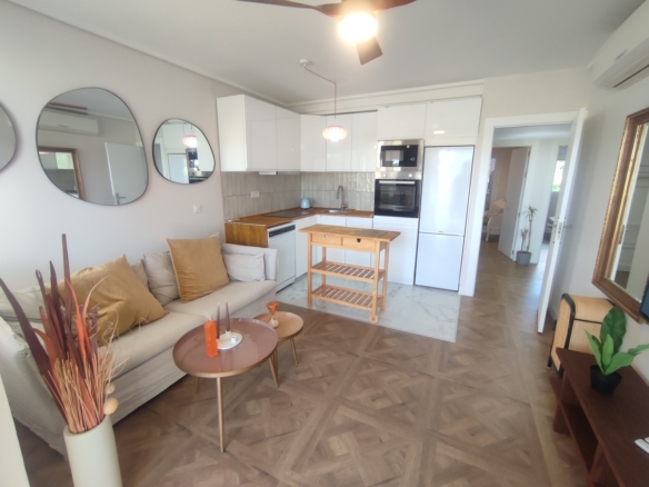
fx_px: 300
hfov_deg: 94.5
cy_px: 244
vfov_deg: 78.1
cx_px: 324
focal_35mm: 16
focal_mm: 1.65
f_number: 2.2
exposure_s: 1/50
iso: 153
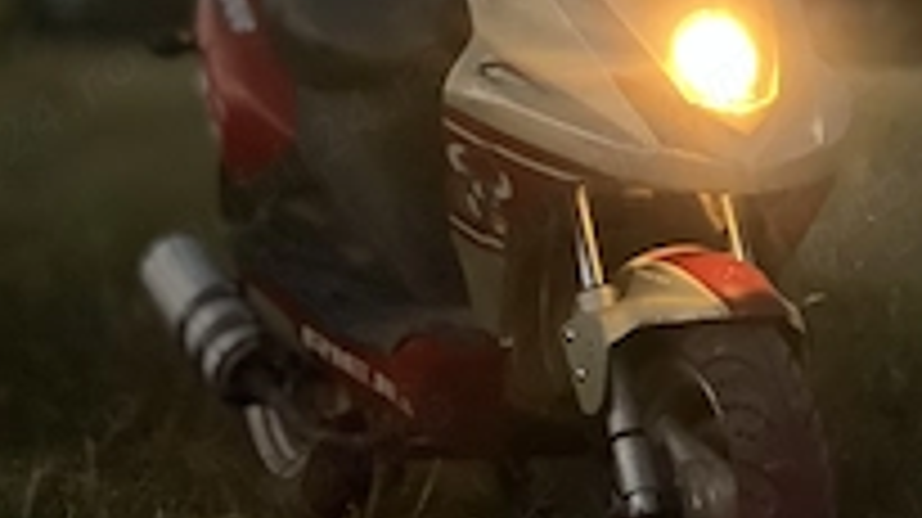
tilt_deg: -1.3
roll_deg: +1.8
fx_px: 4007
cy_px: -117
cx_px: 468
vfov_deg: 7.3
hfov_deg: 13.1
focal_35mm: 164
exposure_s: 1/15
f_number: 2.8
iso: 1000
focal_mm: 9
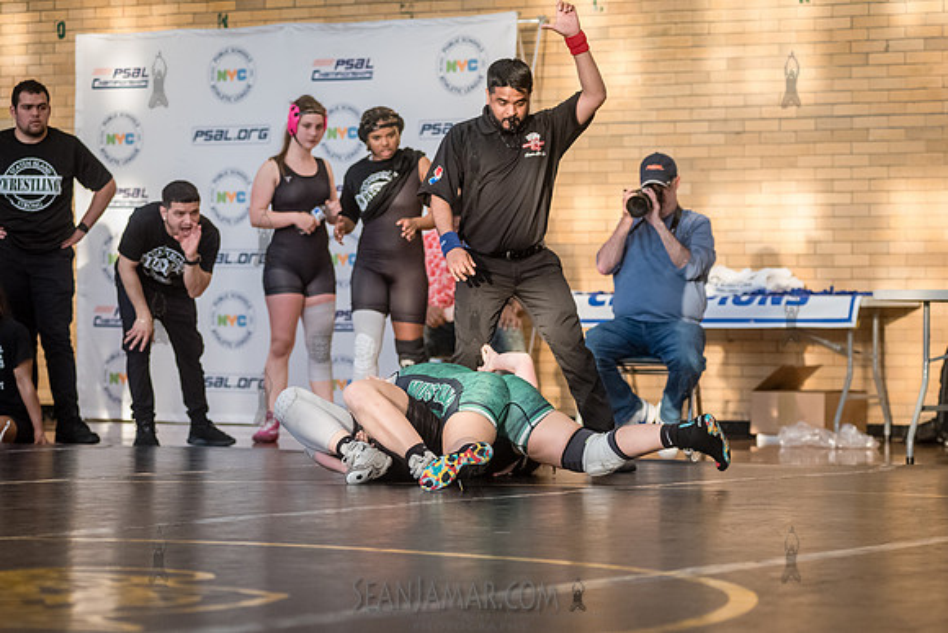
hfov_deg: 17.0
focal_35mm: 120
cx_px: 492
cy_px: 360
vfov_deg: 11.4
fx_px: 3172
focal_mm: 105
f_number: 3.5
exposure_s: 1/400
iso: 5000
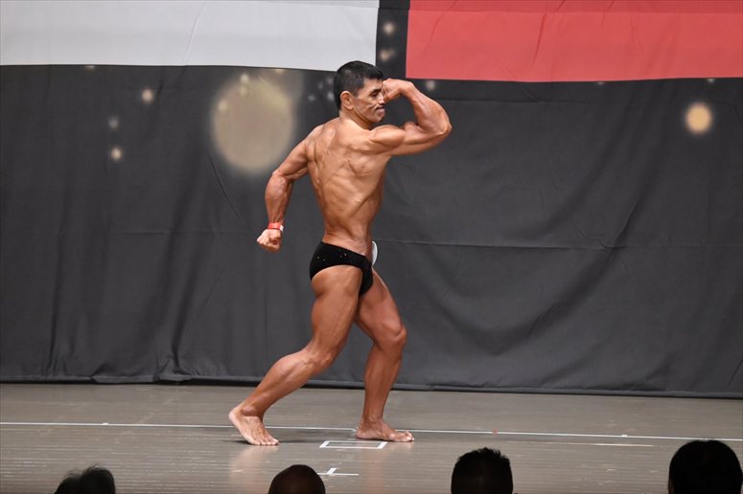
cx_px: 372
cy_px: 247
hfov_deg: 9.2
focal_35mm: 225
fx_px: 4642
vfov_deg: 6.1
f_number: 5.6
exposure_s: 1/400
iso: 6400
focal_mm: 150
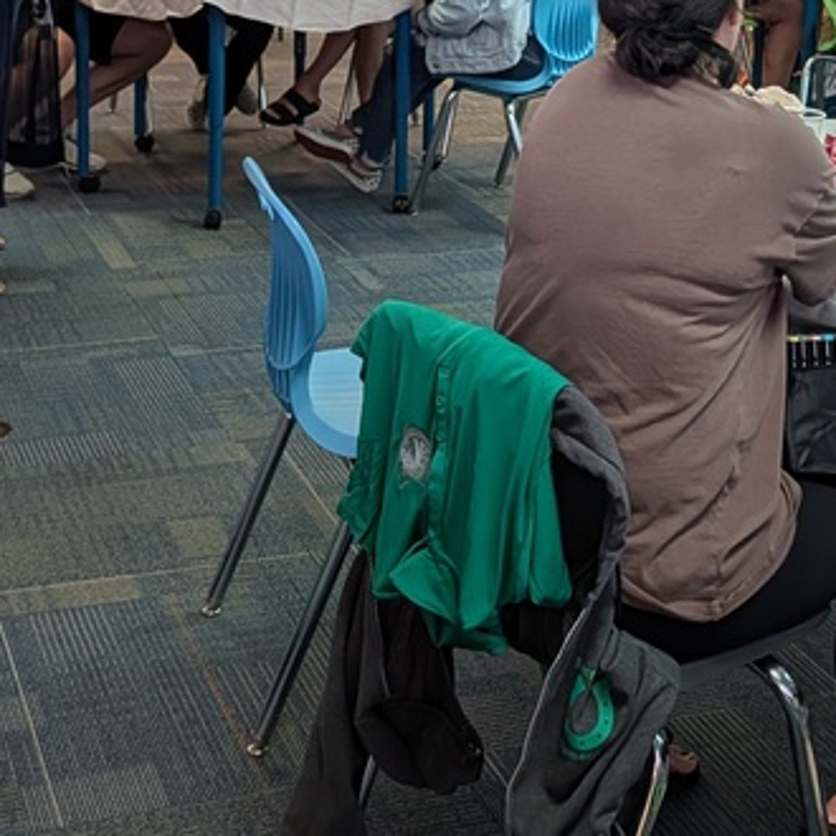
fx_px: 1803
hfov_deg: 26.1
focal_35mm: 66
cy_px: 3
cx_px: 341
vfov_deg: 24.9
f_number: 1.68
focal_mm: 6.9
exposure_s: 1/205
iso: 38
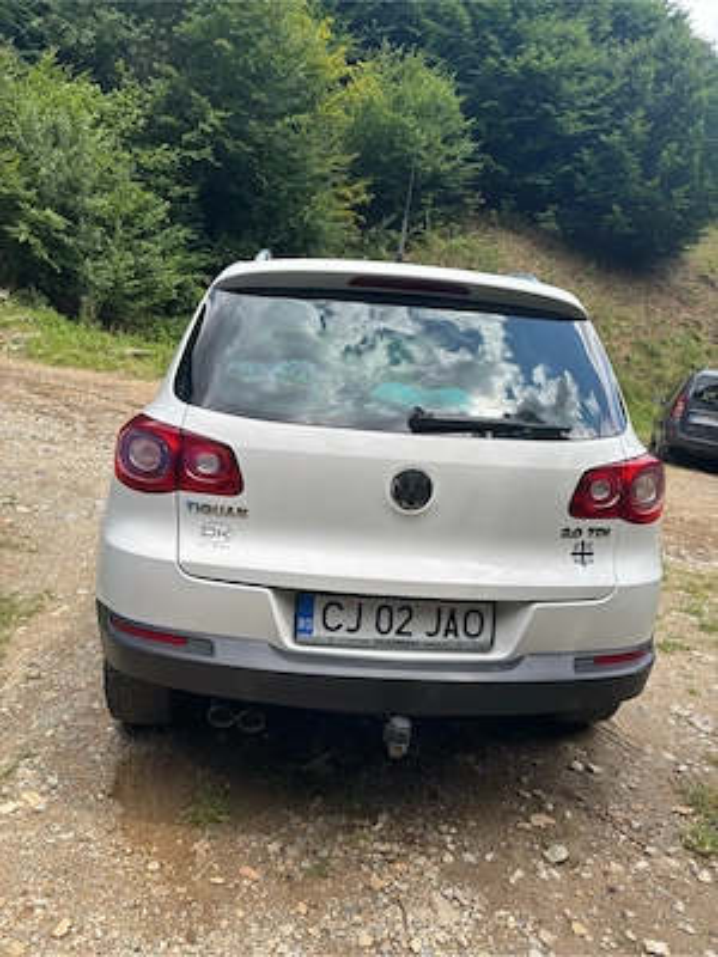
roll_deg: -1.1
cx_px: 359
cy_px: 478
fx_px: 719
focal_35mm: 26
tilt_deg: -9.3
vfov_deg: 67.3
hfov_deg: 53.1
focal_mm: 5.96
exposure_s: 1/1139
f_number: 1.6
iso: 50
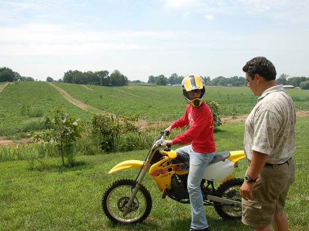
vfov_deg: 42.9
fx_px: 295
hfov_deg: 55.3
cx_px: 166
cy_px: 116
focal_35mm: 33
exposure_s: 1/250
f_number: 8
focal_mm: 20
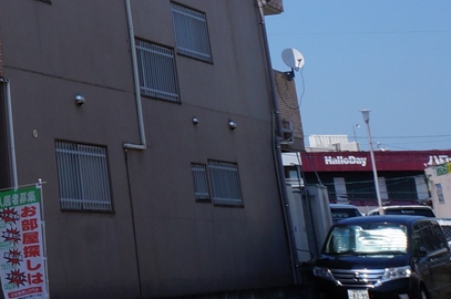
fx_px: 1088
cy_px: -149
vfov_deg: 14.6
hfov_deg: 19.4
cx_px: -288
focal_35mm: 87
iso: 200
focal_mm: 16
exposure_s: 1/200
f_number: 16
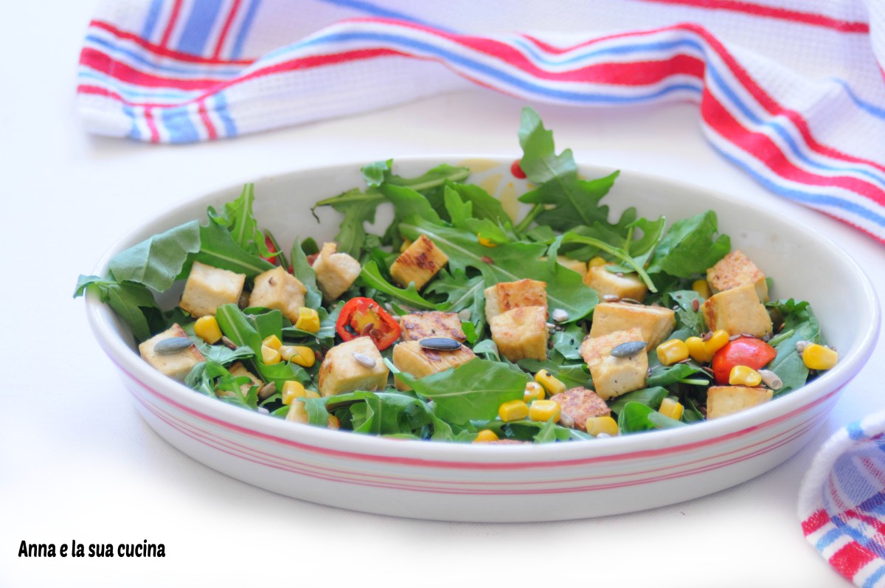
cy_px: 294
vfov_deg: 13.0
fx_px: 2578
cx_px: 442
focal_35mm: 105
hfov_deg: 19.5
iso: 200
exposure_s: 1/25
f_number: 4.5
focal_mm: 70
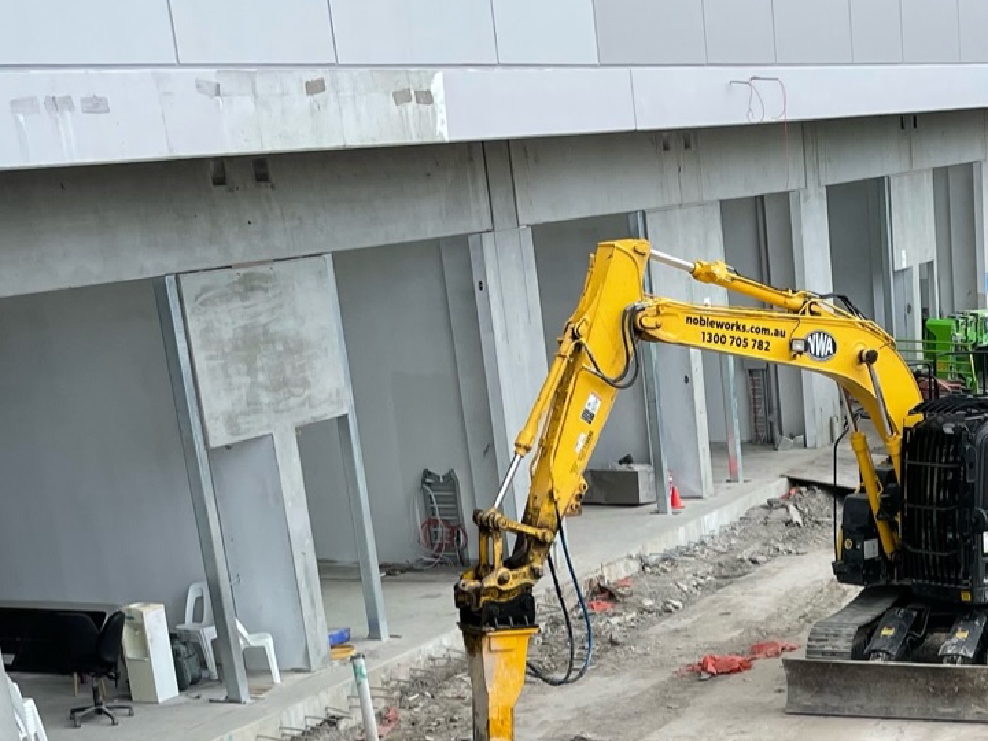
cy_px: 970
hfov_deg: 25.1
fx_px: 2112
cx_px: 975
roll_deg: +2.6
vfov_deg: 18.5
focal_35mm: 74
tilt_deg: -22.1
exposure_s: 1/1383
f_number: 1.6
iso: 32
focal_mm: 4.2
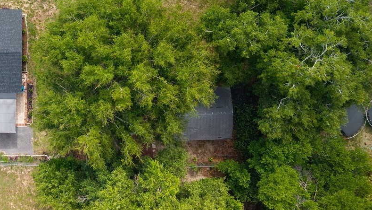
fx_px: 523
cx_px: 48
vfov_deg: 22.2
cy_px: 28
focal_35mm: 53
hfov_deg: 37.0
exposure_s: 1/30
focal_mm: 8.67
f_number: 1.8
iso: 140
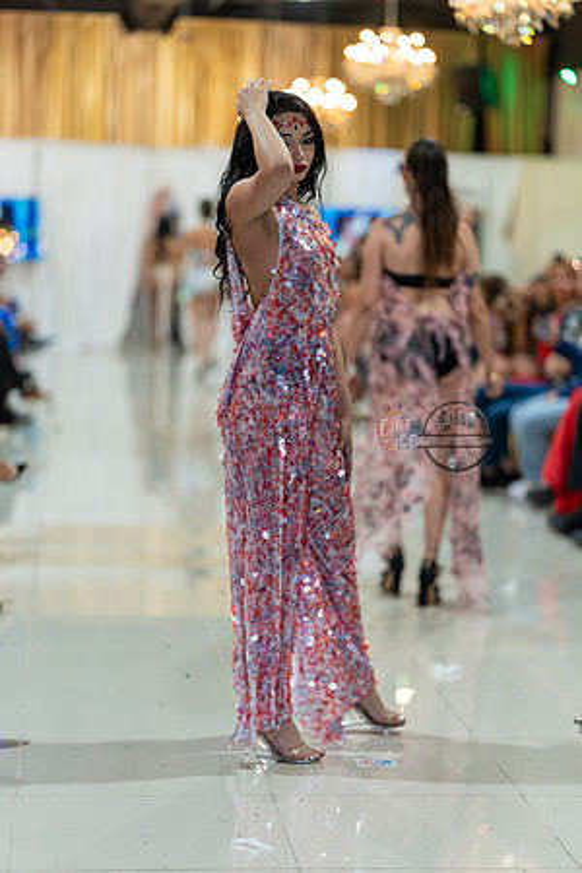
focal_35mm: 85
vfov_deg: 23.9
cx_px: 291
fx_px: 2061
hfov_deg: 16.1
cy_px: 436
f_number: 1.4
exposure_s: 1/160
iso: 160
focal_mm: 85
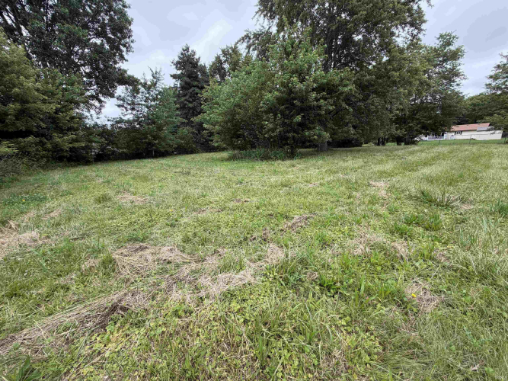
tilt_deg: -11.6
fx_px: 205
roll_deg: +0.9
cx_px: 254
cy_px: 190
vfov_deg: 85.7
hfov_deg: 102.1
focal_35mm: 14
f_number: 2.2
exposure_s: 1/234
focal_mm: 2.22
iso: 40
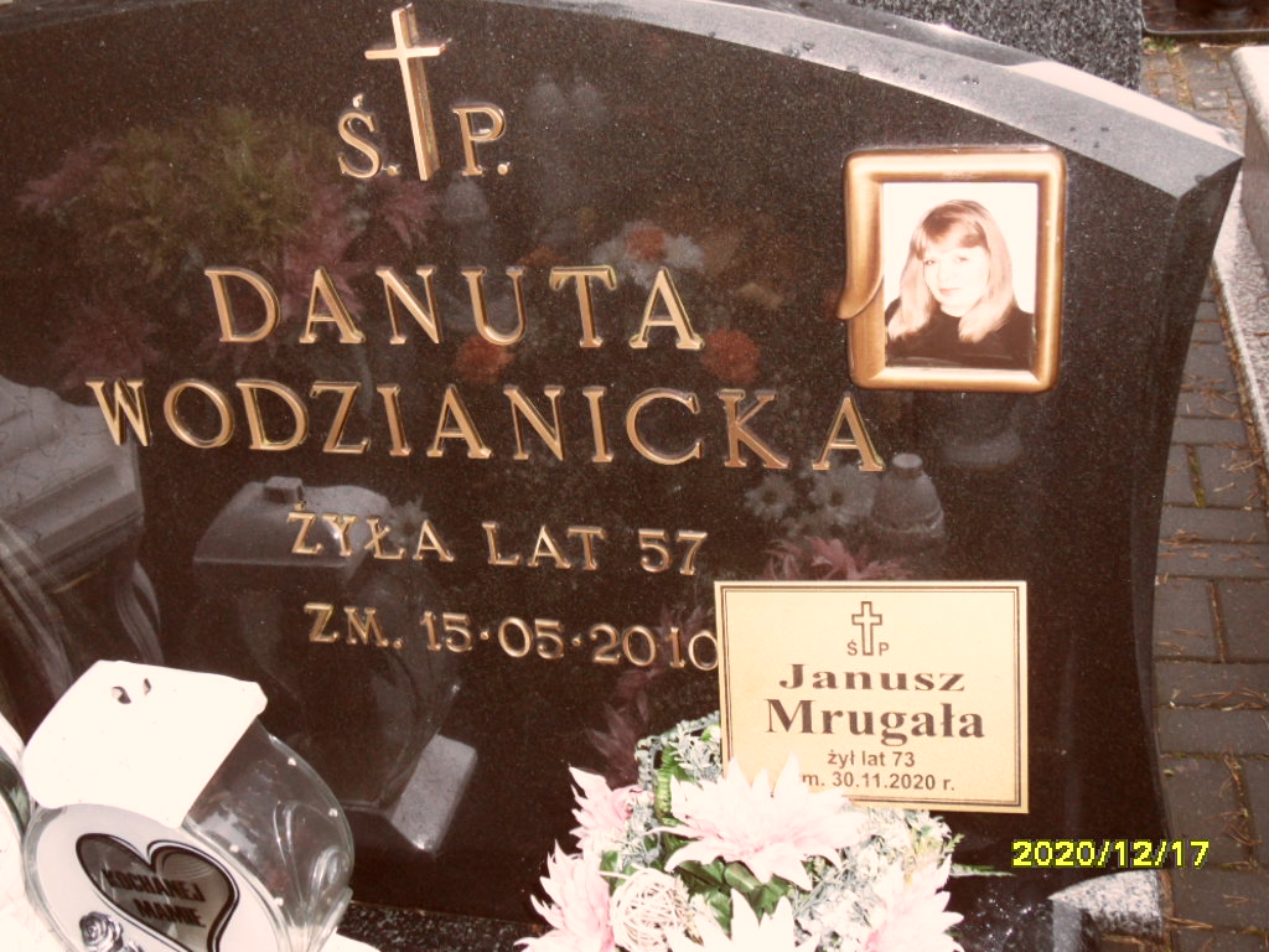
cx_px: 634
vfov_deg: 36.0
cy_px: 476
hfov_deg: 46.8
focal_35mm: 40
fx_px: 1466
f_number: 3.6
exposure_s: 1/45
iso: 200
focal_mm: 6.5
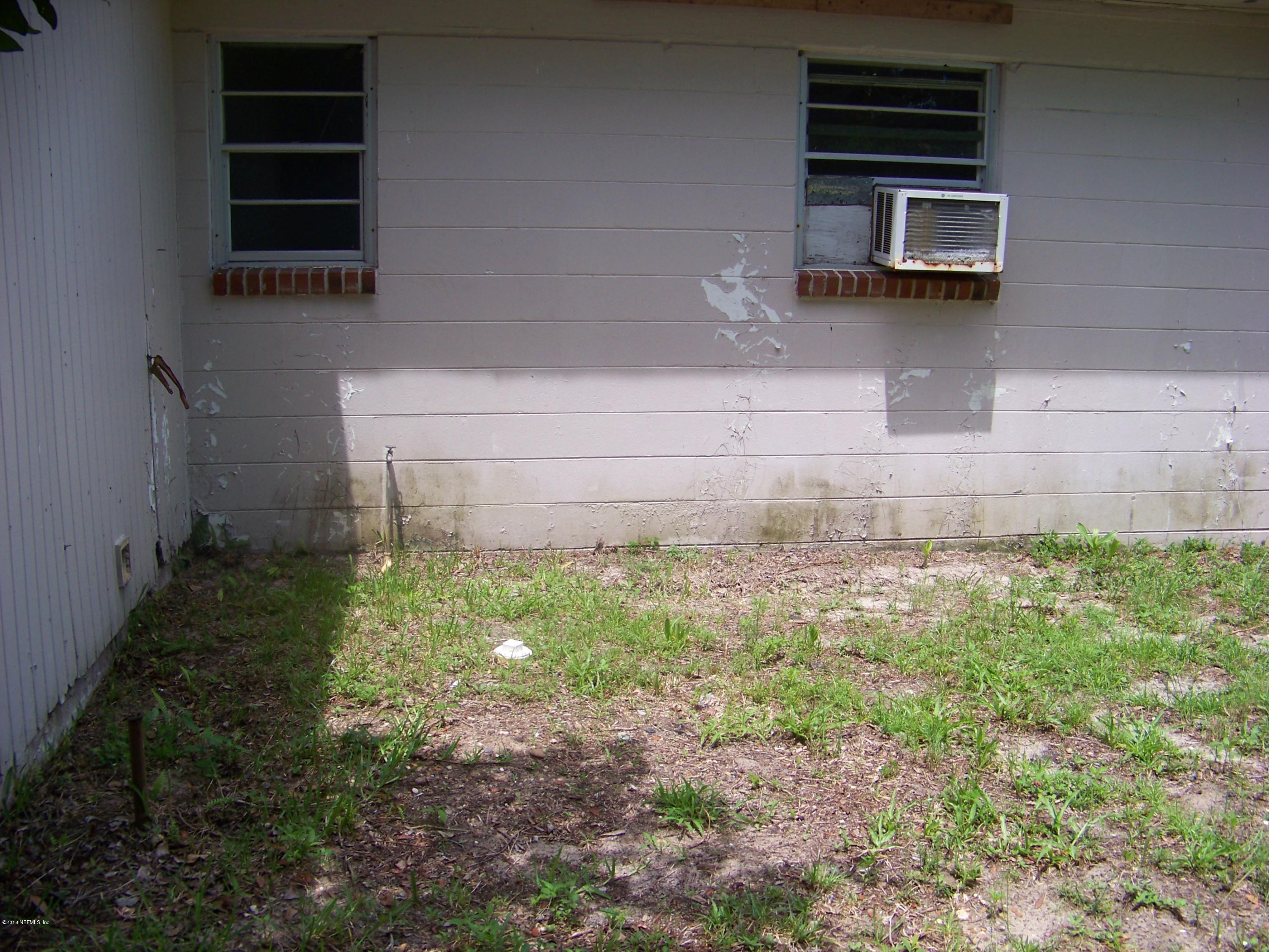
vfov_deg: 39.7
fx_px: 1320
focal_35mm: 36
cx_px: 634
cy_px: 476
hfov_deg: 51.4
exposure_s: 1/640
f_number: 2.8
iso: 64
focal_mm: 5.85
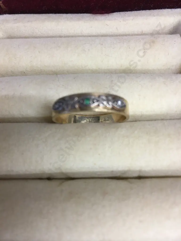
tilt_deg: -66.4
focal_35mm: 29
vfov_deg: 61.7
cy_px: 120
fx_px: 202
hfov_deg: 48.2
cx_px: 90
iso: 50
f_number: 2.2
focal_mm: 4.15
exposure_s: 1/17
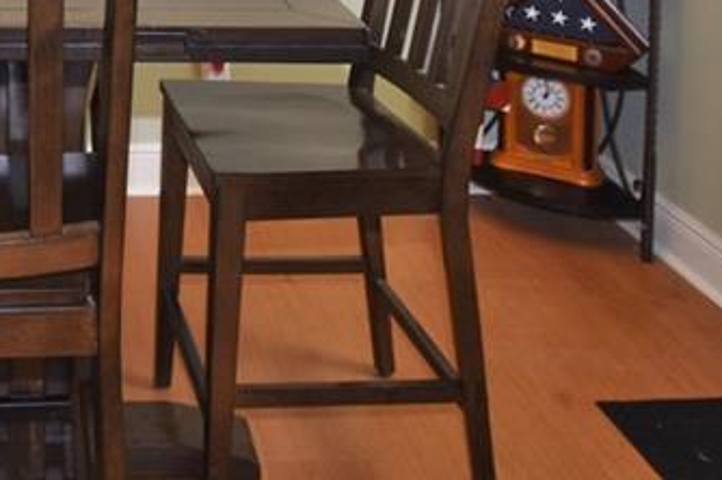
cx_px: 28
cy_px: -201
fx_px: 922
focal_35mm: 46
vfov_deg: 24.2
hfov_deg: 38.7
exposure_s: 1/125
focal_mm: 10
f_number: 5.6
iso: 500
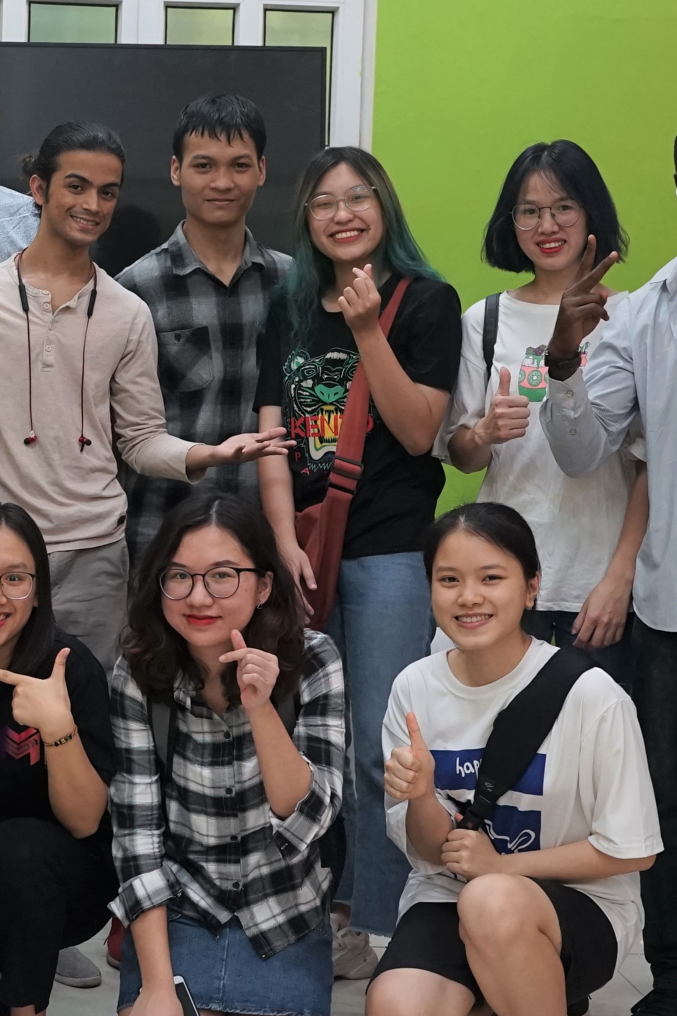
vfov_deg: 23.4
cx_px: -107
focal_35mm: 87
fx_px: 2454
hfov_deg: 15.2
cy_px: 448
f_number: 4
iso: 1600
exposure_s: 1/160
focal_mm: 31
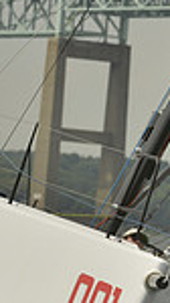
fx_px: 6513
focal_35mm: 810
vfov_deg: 2.7
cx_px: 99
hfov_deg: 1.5
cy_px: 270
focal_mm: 200
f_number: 9
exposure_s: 1/1250
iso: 280
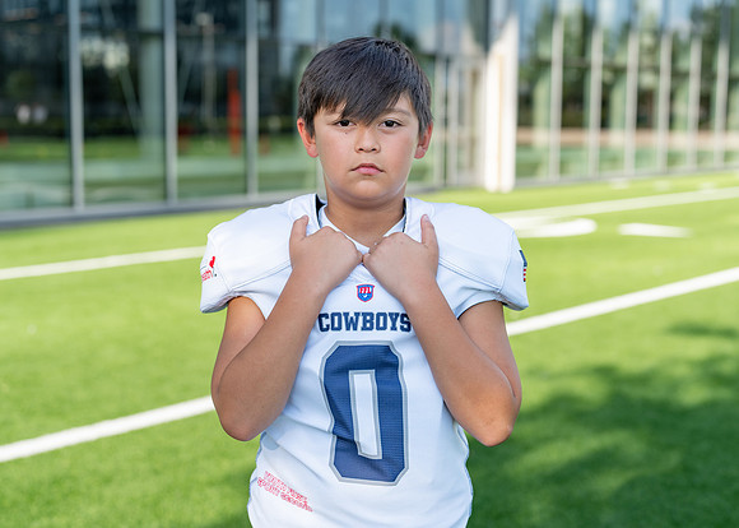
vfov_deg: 24.7
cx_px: 369
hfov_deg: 34.1
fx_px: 1204
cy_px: 278
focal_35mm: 57
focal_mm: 50
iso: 100
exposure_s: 1/500
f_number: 2.8
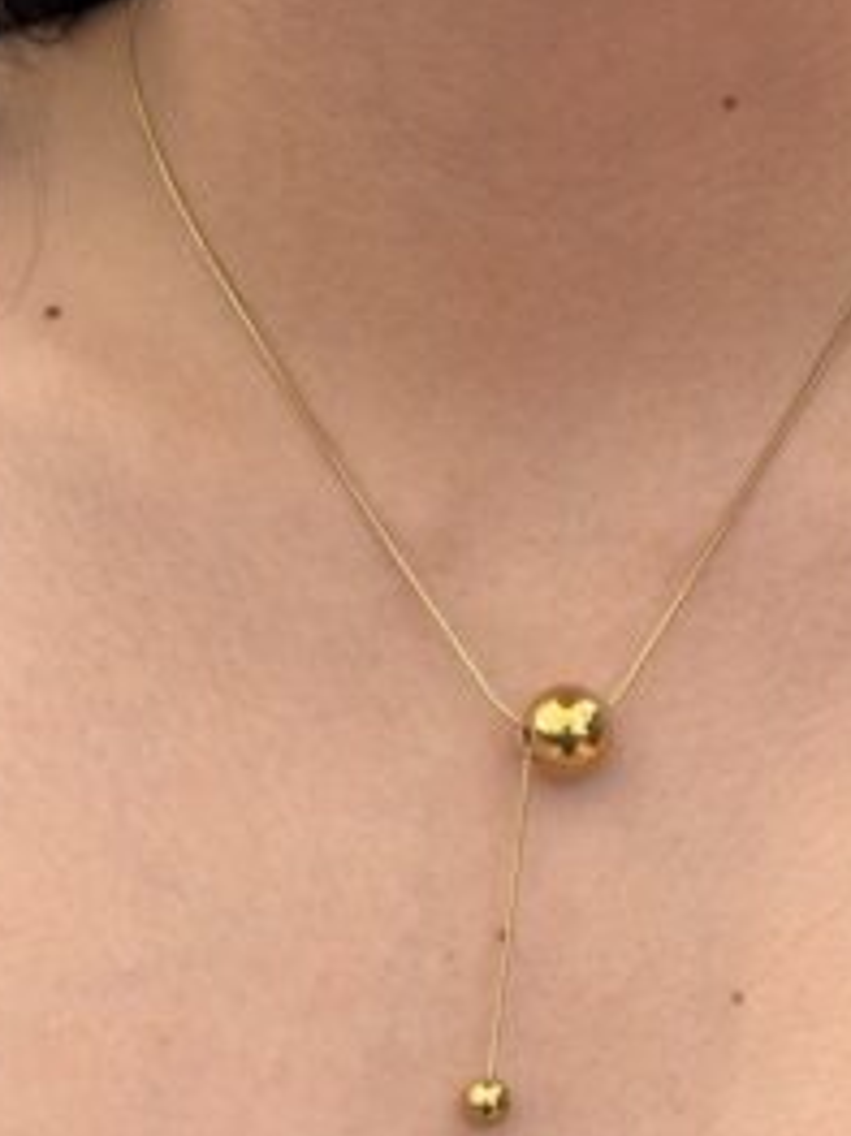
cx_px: 583
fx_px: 2395
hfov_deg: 20.1
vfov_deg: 26.6
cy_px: 423
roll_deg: -2.1
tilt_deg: -9.6
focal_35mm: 73
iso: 64
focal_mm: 6.76
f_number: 1.78
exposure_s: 1/1203
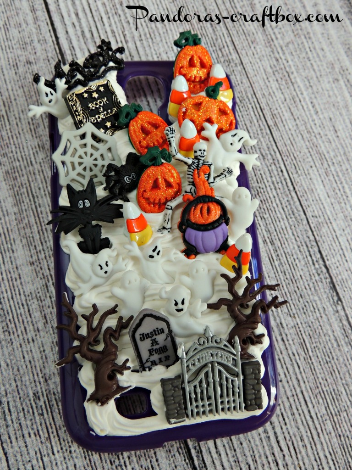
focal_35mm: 33
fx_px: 447
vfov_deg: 55.4
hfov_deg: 42.9
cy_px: 235
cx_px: 176
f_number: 3.2
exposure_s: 1/50
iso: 180
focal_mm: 5.8
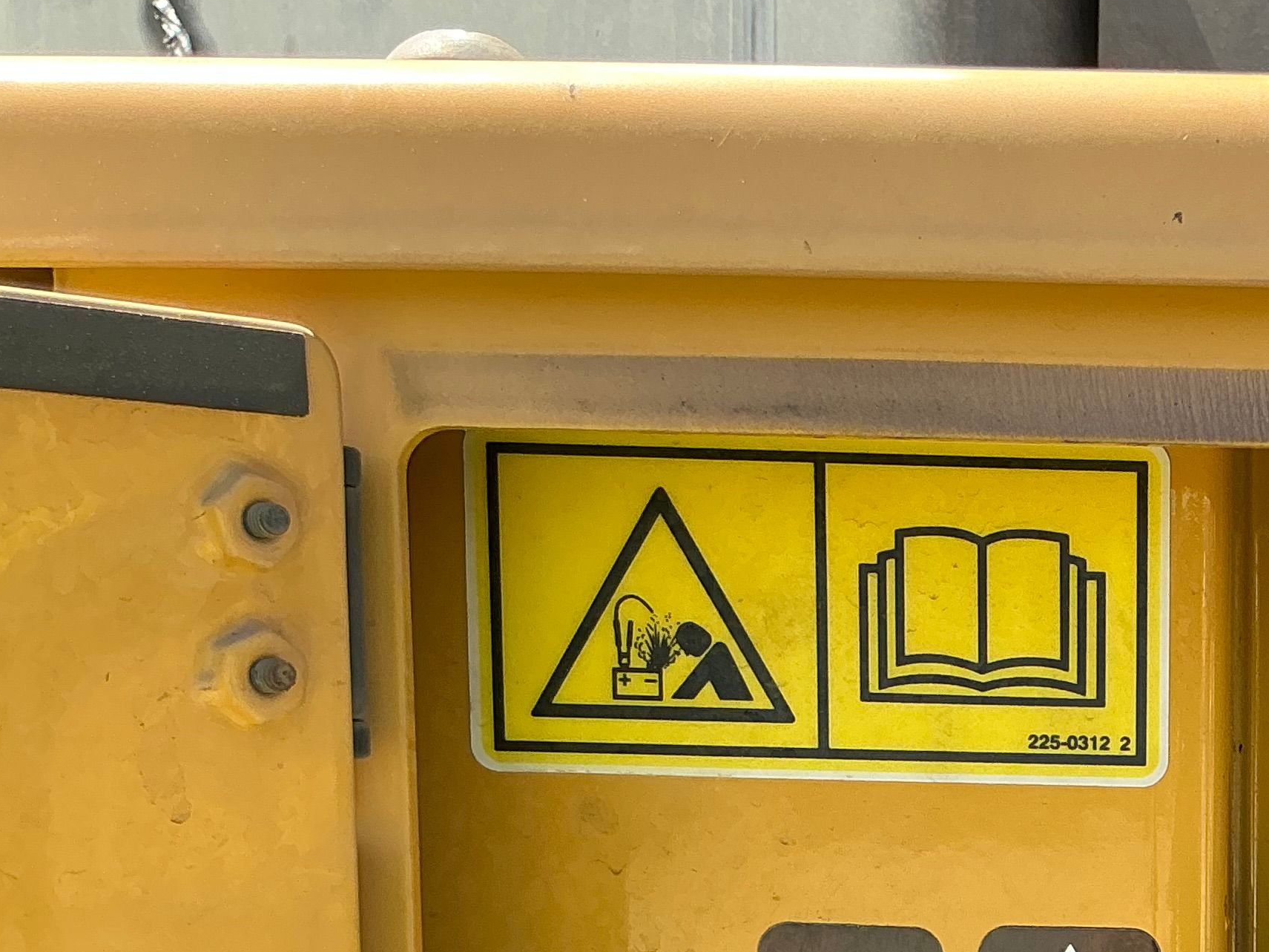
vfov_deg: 21.4
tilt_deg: -6.0
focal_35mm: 66
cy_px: 969
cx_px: 1391
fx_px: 2419
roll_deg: +0.5
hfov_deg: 27.0
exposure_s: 1/284
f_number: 1.8
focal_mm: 3
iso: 25
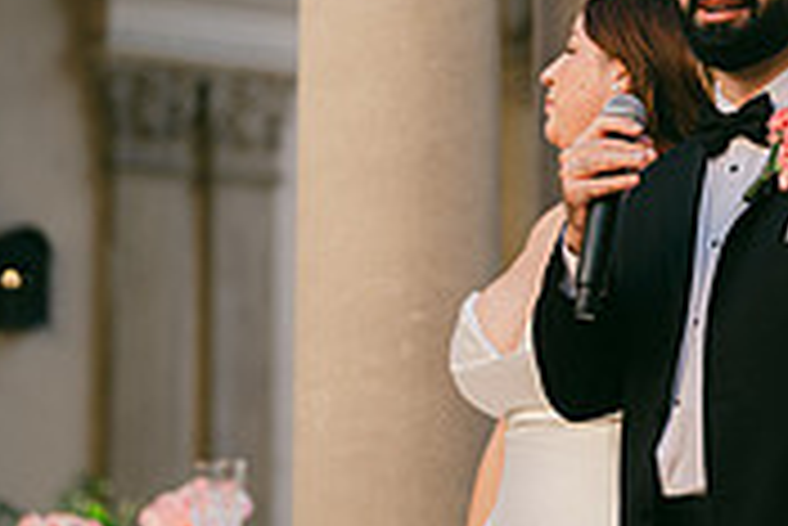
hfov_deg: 13.4
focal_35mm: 152
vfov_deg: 9.0
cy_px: -29
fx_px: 3330
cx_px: 662
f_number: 1.7
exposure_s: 1/250
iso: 80
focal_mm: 55
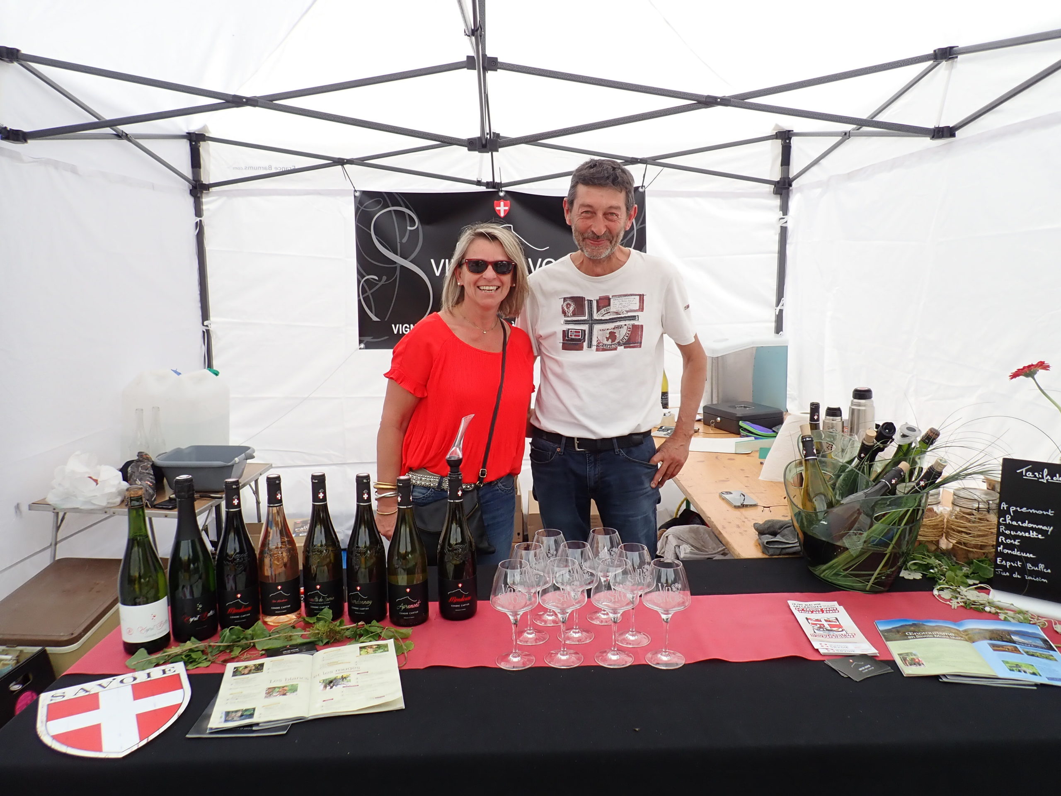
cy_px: 398
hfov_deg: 69.4
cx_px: 530
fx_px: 766
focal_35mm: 25
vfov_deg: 54.9
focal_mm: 4.5
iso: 100
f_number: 2.8
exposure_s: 1/640
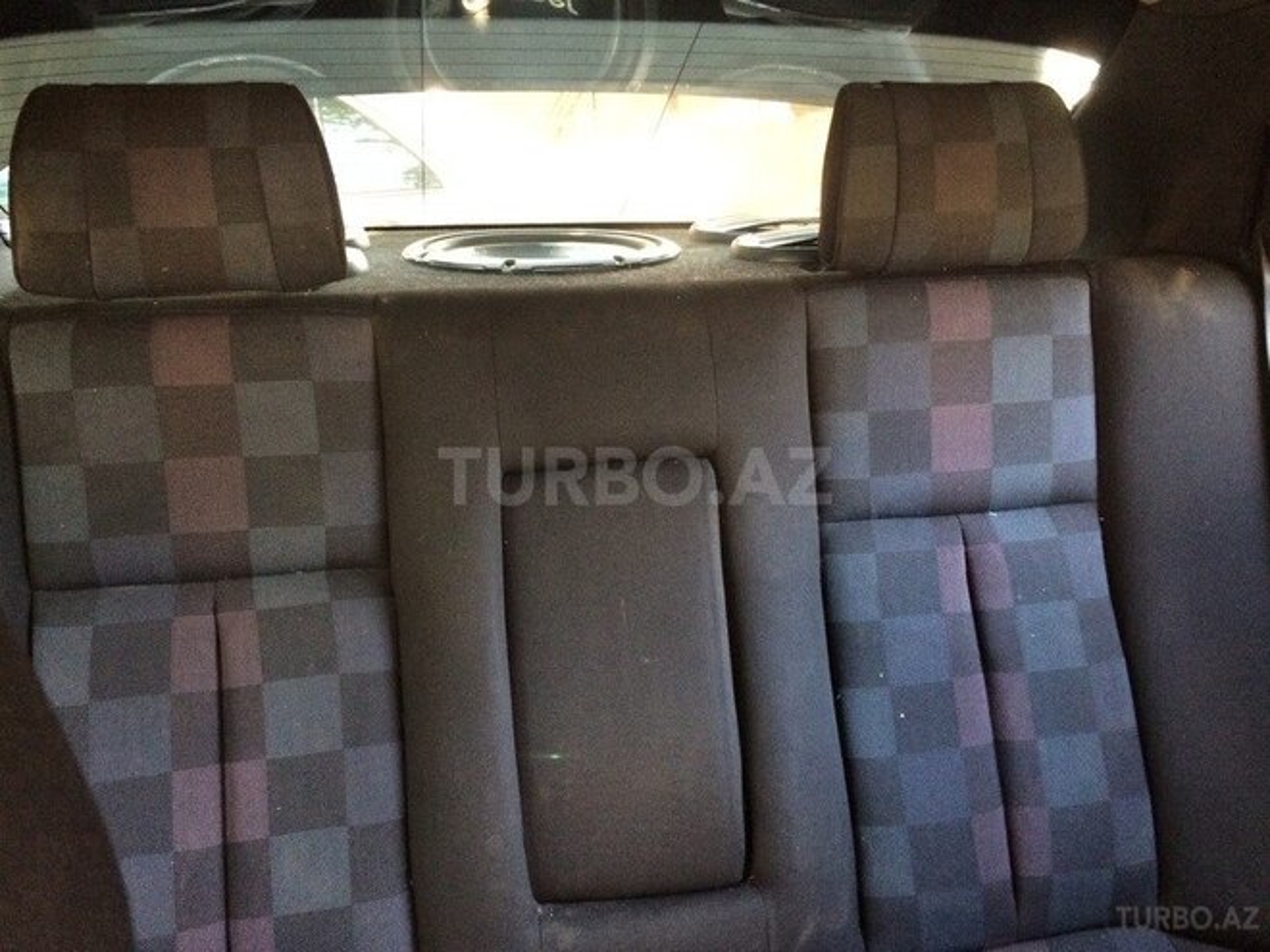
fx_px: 1064
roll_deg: +0.5
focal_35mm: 29
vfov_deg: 48.2
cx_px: 635
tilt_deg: -20.6
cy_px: 476
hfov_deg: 61.7
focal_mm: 4.15
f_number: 2.2
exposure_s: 1/25
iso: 320
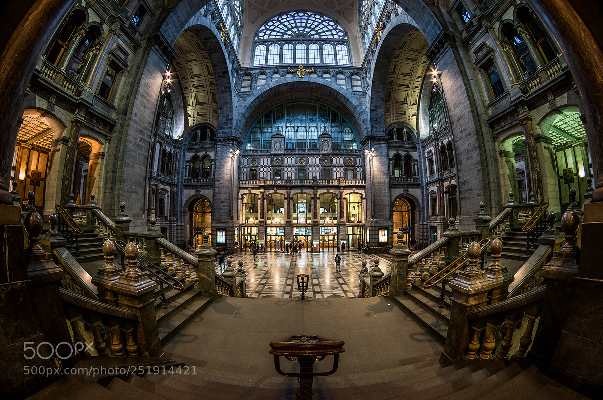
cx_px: 302
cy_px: 200
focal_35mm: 14
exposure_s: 1/2.5
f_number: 7.1
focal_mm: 14
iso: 100
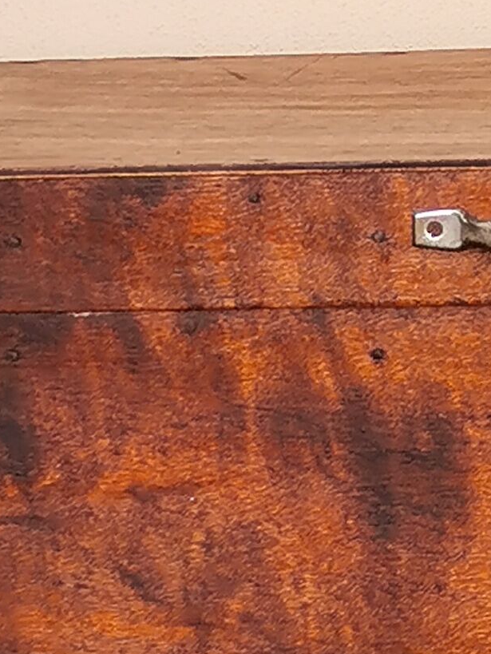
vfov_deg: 10.6
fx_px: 3534
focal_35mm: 187
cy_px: 200
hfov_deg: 7.9
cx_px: 560
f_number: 1.8
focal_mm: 5.58
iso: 64
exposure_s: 1/100
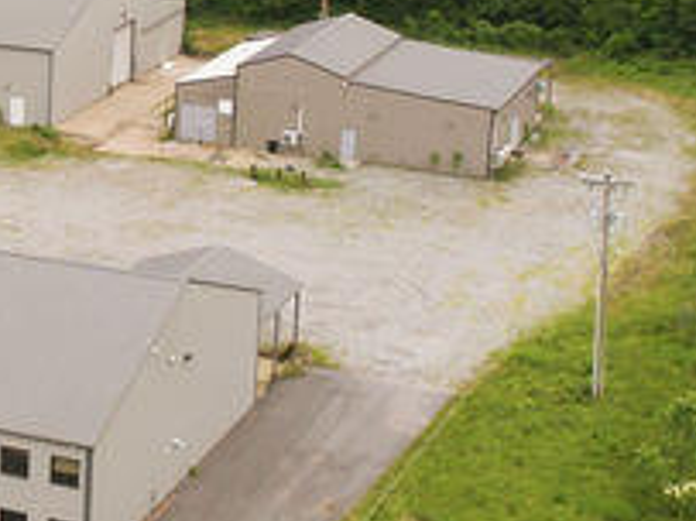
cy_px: 135
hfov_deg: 15.3
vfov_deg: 12.2
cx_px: -291
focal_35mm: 121
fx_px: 2431
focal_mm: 12.3
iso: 110
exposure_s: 1/1600
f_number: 2.8
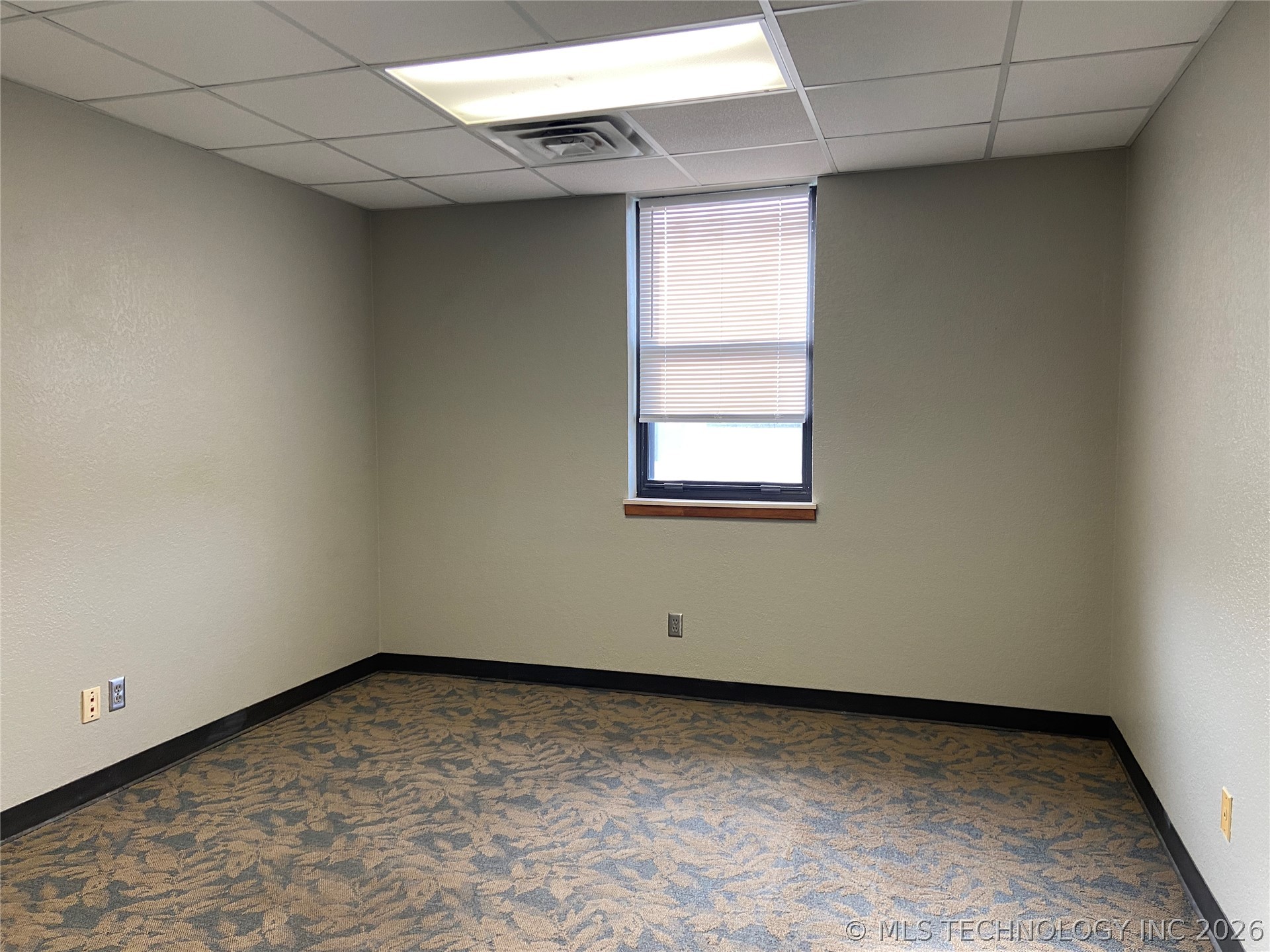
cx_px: 635
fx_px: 954
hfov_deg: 67.3
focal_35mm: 26
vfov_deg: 53.1
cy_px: 476
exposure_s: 1/60
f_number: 1.8
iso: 80
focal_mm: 4.25
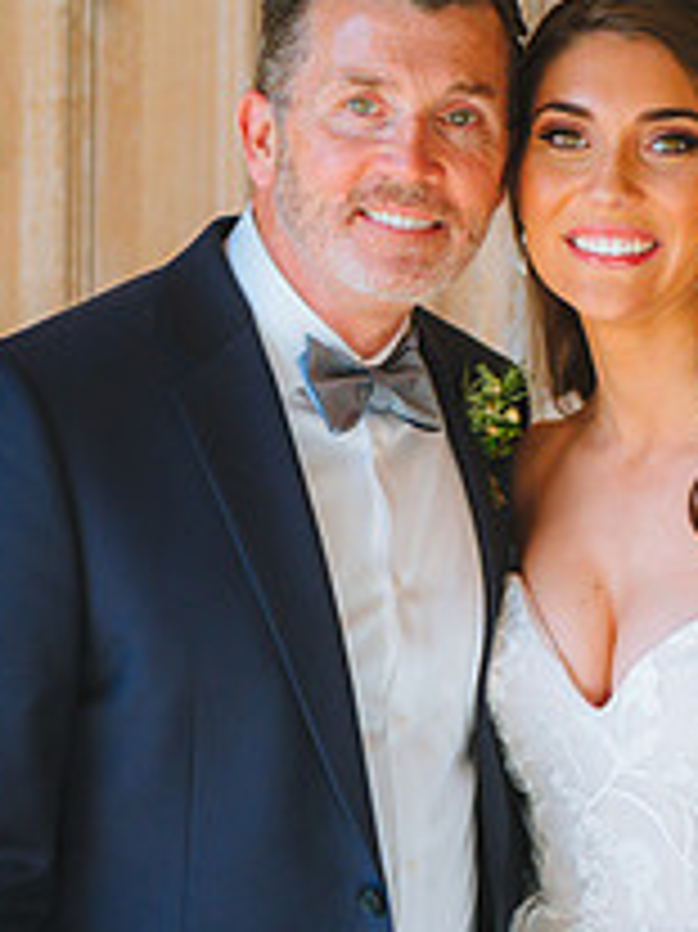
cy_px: 648
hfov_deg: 10.1
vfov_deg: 13.5
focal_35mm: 146
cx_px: 462
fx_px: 3929
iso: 1250
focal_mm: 70
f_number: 2.8
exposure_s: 1/1000
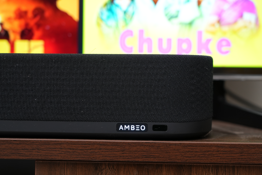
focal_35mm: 64
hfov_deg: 31.4
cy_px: 88
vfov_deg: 21.3
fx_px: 466
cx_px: 131
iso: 2000
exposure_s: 1/100
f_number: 5.6
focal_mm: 64
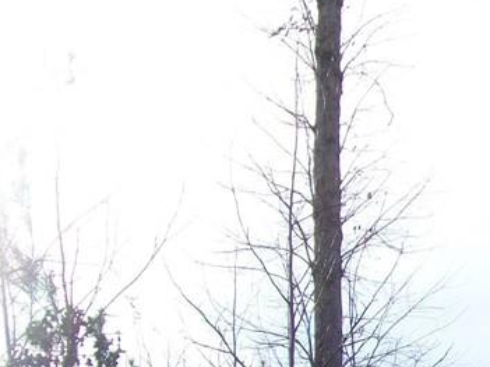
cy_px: 472
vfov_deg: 13.6
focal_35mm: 105
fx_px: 1486
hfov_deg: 17.7
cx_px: 613
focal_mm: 6
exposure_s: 1/400
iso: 64
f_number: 4.8
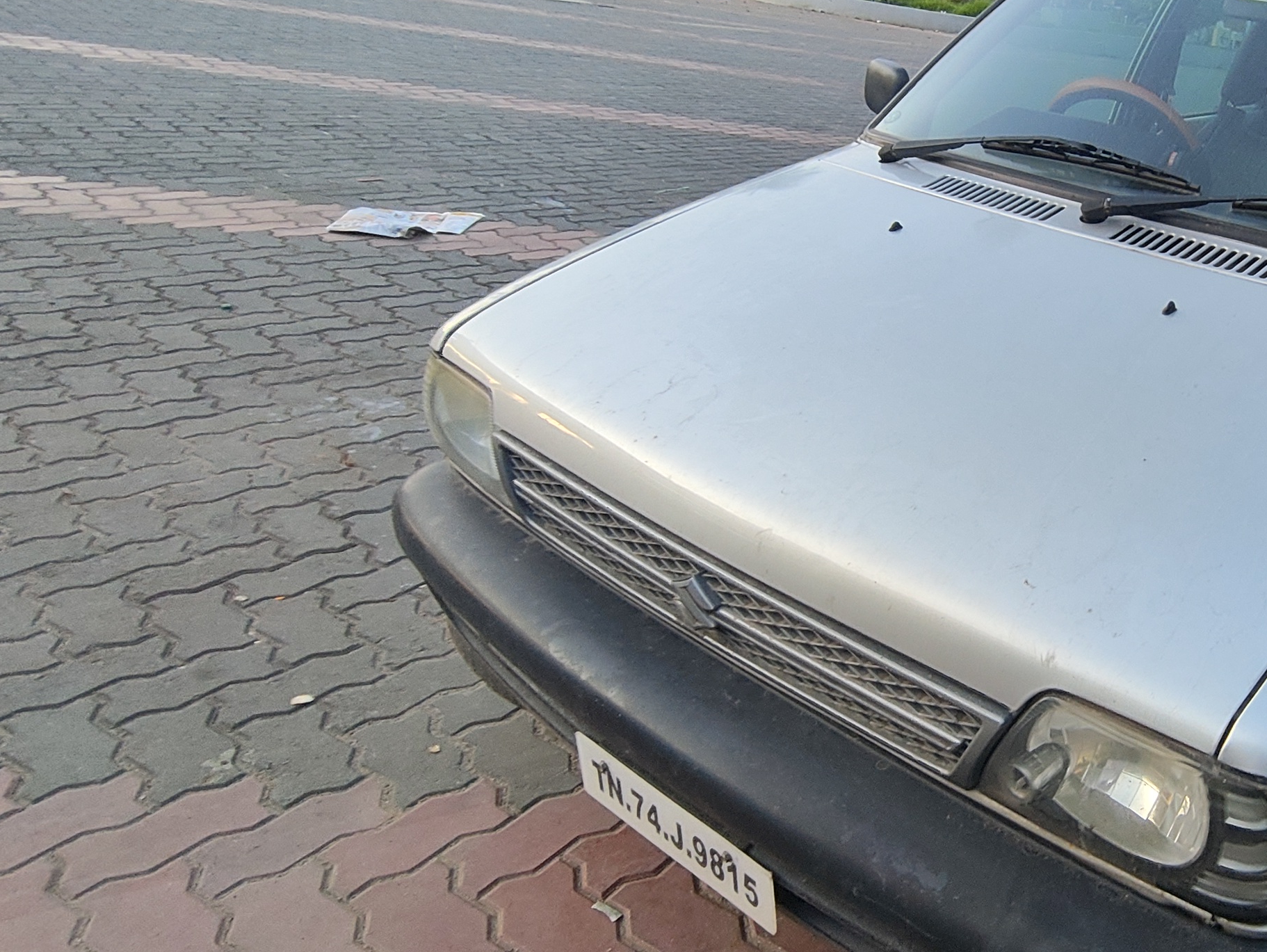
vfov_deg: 51.4
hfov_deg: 58.2
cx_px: 1081
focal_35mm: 27
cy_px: 460
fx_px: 989
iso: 107
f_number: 2.2
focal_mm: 1.64
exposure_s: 1/120
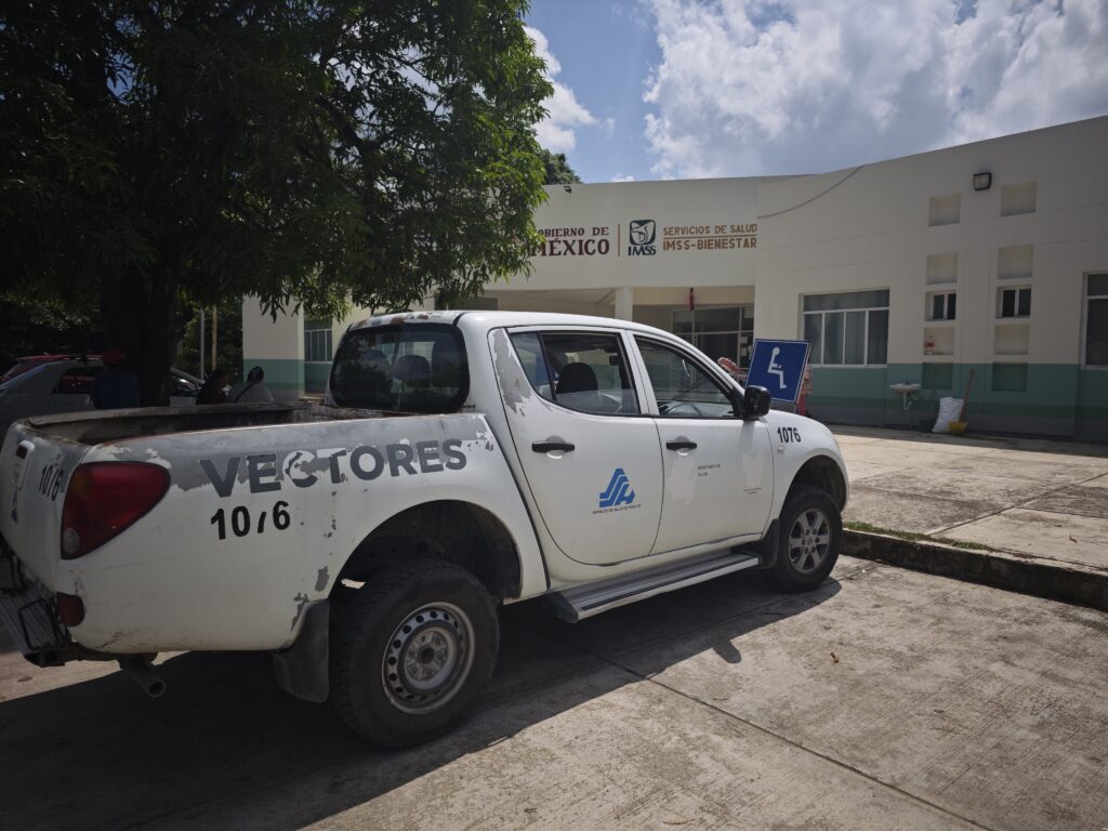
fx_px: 736
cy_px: 416
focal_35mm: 23
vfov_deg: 58.9
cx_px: 554
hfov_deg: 73.9
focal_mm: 8.72
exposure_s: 1/3349
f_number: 2
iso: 50
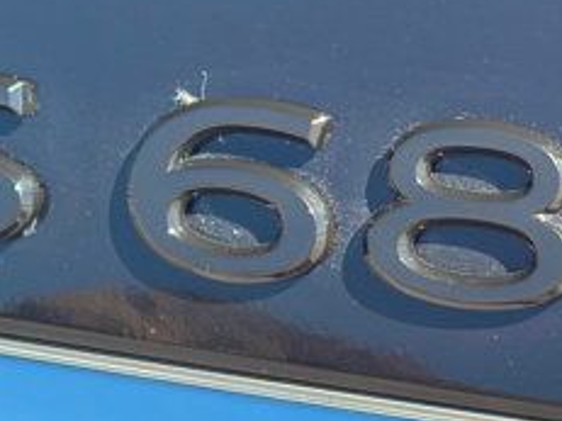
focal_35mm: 144
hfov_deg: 13.7
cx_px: 348
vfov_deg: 10.3
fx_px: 2337
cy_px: 200
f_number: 1.6
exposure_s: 1/565
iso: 32
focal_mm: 5.96
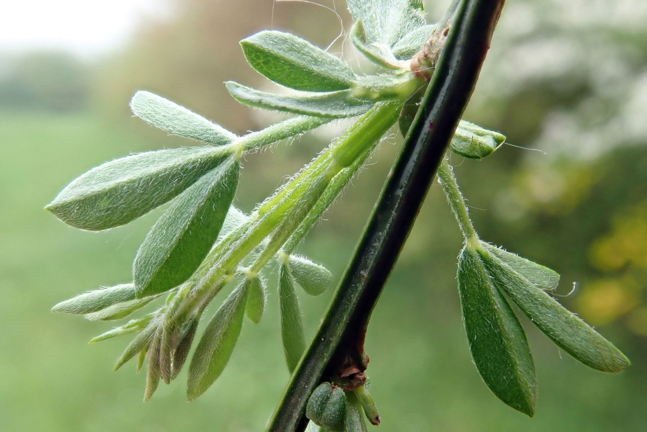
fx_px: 575
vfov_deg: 41.1
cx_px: 324
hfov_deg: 58.7
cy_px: 225
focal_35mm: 32
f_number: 3.2
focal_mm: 5.5
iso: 200
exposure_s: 1/125
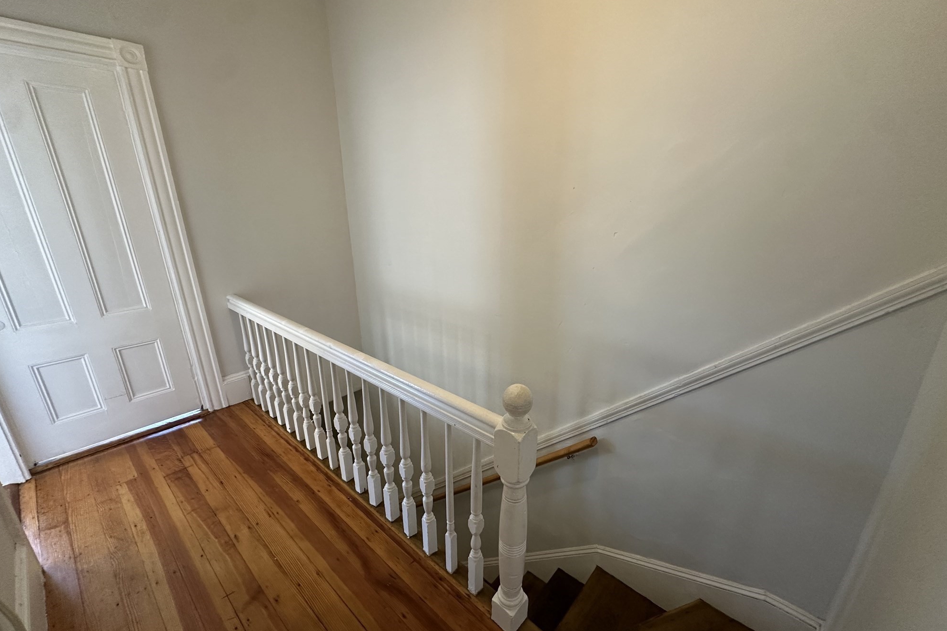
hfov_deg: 100.4
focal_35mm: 15
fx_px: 395
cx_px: 485
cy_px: 321
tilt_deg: -18.3
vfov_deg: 77.3
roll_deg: -0.5
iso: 200
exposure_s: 1/60
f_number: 2.2
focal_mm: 2.22
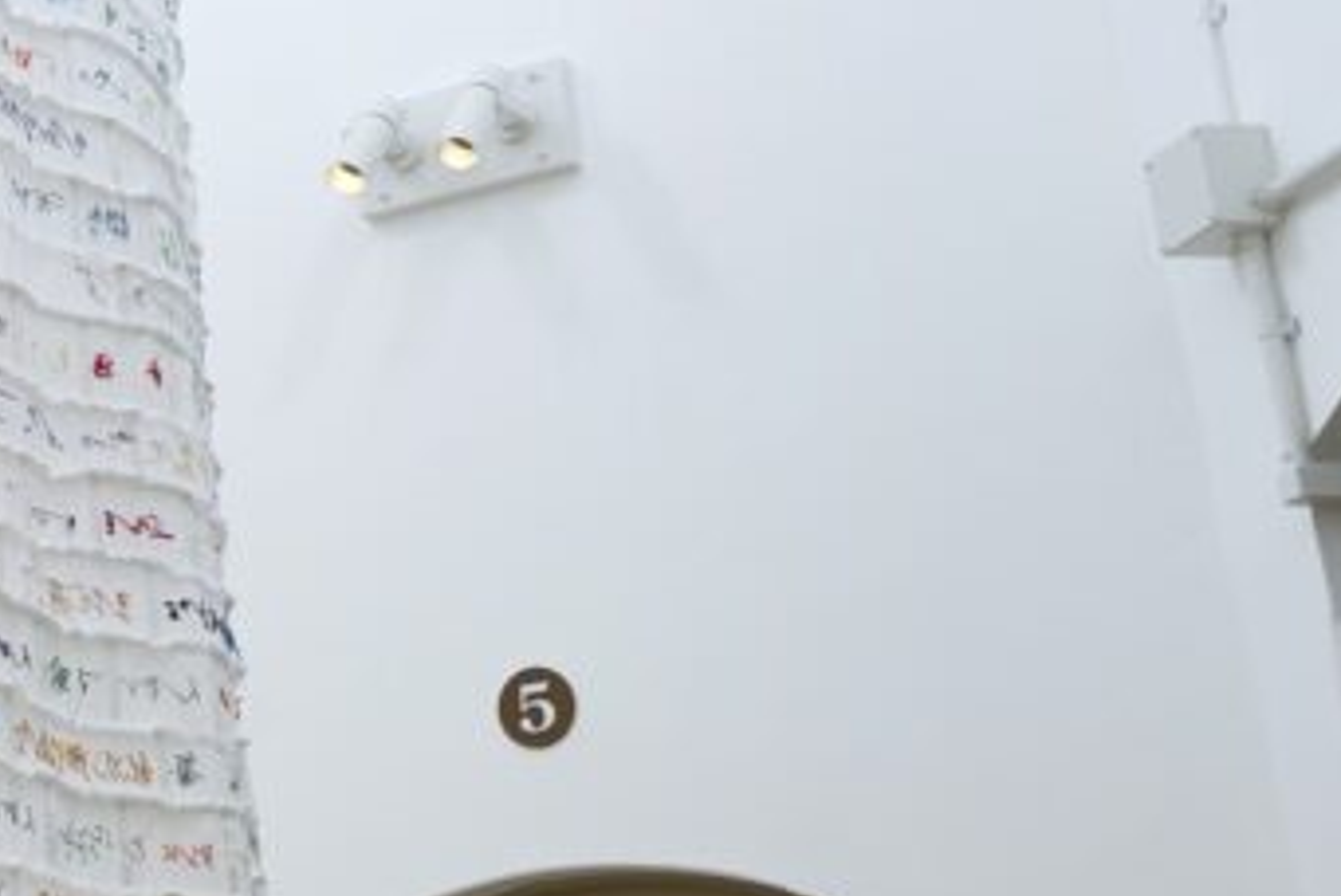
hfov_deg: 19.7
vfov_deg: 15.2
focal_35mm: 90
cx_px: -661
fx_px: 3355
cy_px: 238
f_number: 4
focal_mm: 12
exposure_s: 1/10
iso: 125
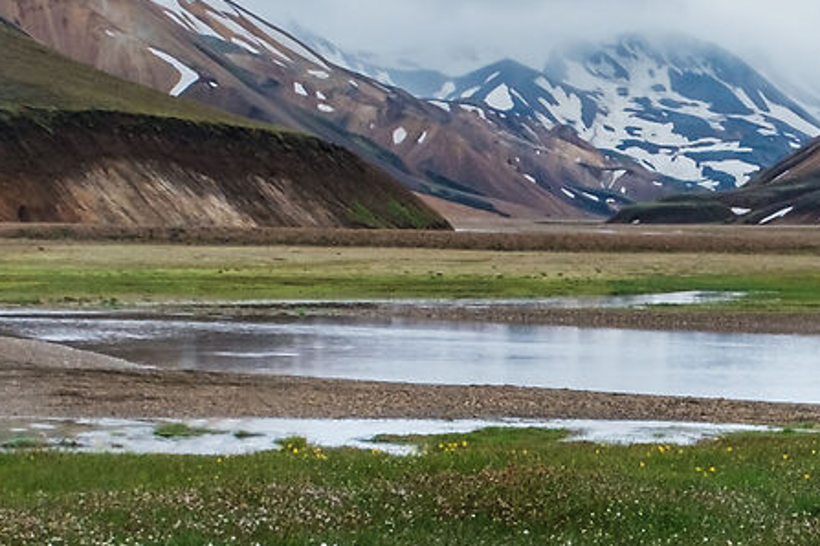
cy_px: 522
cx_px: 857
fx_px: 2938
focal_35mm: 129
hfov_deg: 15.5
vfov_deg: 10.6
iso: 320
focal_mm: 16
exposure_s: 1/80
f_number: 11
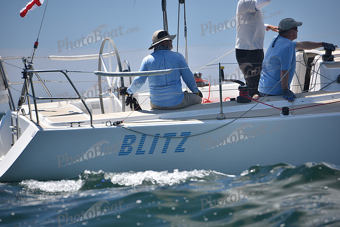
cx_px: 170
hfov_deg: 10.3
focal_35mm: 200
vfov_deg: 6.9
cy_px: 114
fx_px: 1889
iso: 200
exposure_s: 1/1000
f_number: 4
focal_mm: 200
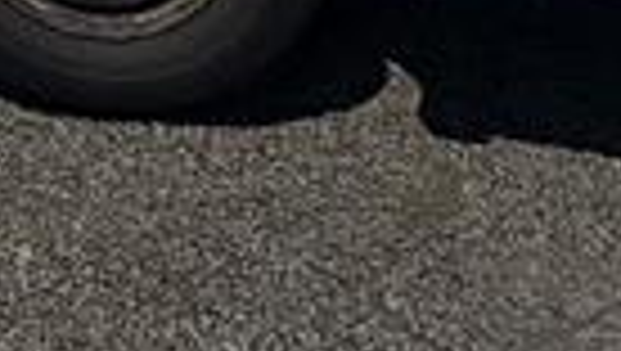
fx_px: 1632
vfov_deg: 7.5
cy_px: -1143
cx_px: -526
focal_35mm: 99
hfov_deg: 17.2
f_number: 2.2
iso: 40
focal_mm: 2.22
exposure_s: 1/6135
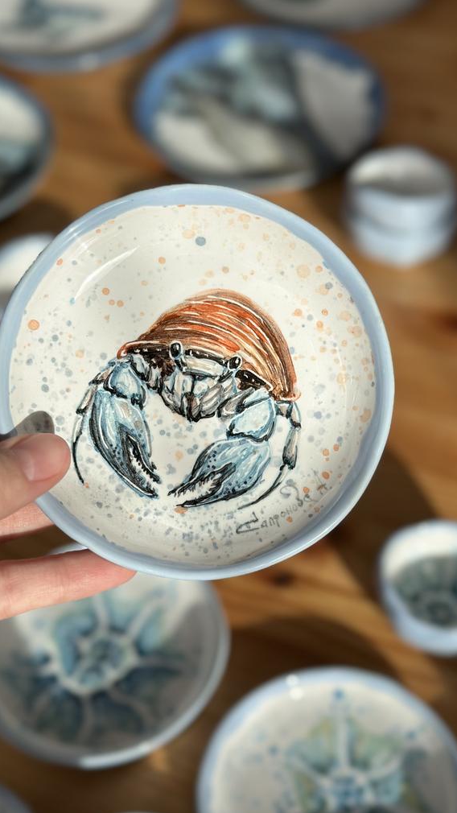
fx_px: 1142
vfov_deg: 39.2
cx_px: 282
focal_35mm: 53
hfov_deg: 22.6
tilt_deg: -51.0
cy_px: 411
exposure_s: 1/2976
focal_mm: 6.86
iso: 80
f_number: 1.78
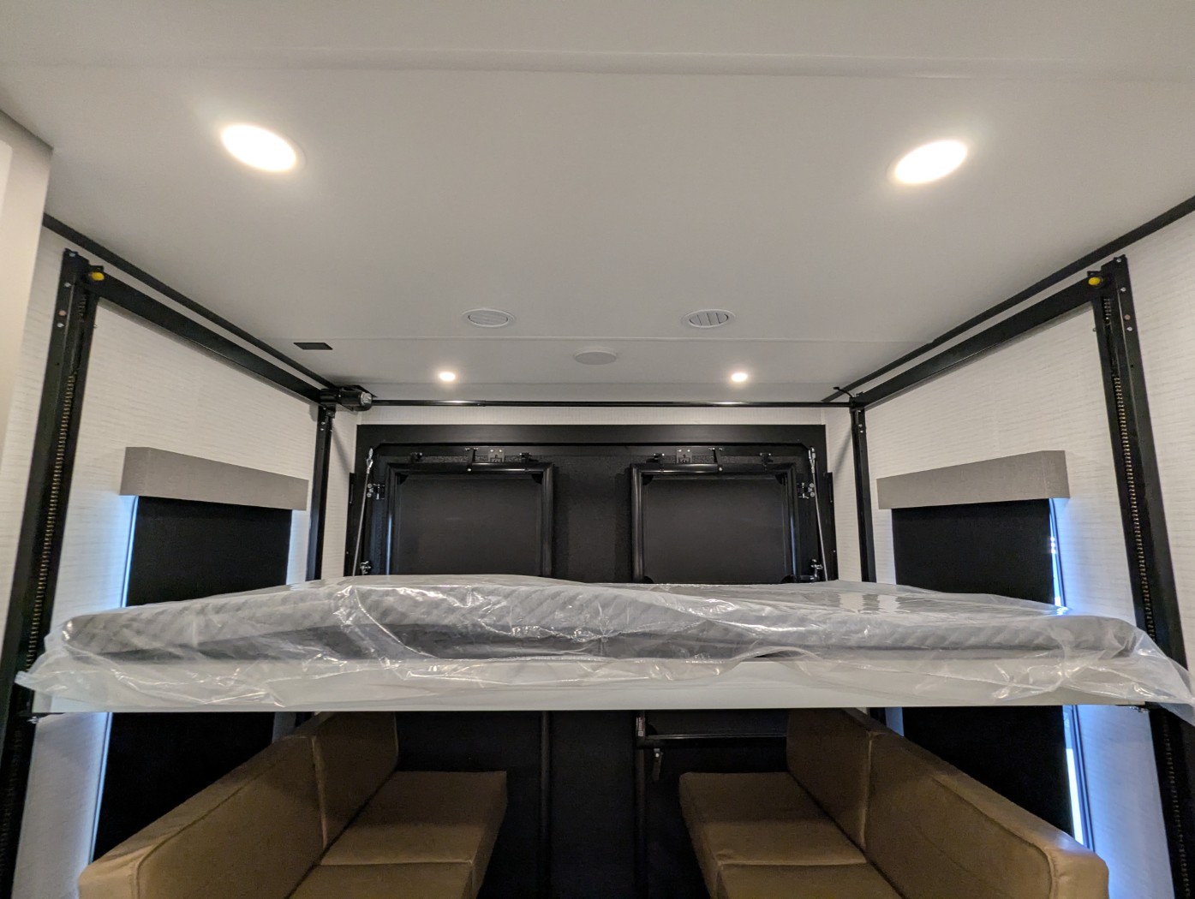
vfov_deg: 78.2
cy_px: 450
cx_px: 598
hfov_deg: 94.4
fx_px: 553
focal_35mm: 16
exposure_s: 1/34.6
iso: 227
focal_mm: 2.35
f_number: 2.2
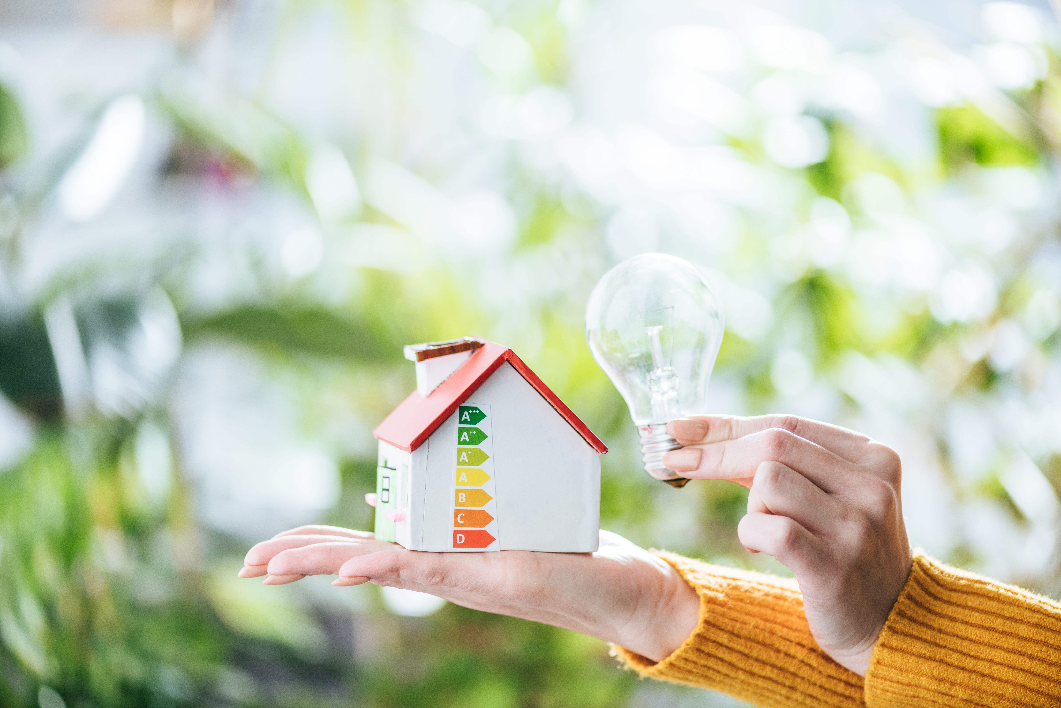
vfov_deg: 13.1
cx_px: 530
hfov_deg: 19.5
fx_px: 3095
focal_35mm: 105
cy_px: 354
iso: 320
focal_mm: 105
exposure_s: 1/200
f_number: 3
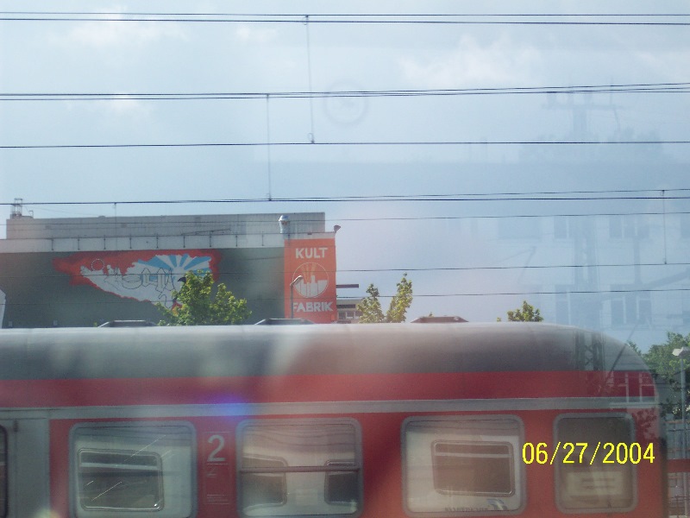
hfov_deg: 17.3
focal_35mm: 114
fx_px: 2272
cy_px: 259
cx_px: 345
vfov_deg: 13.0
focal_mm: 24
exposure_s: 1/500
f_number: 4.8
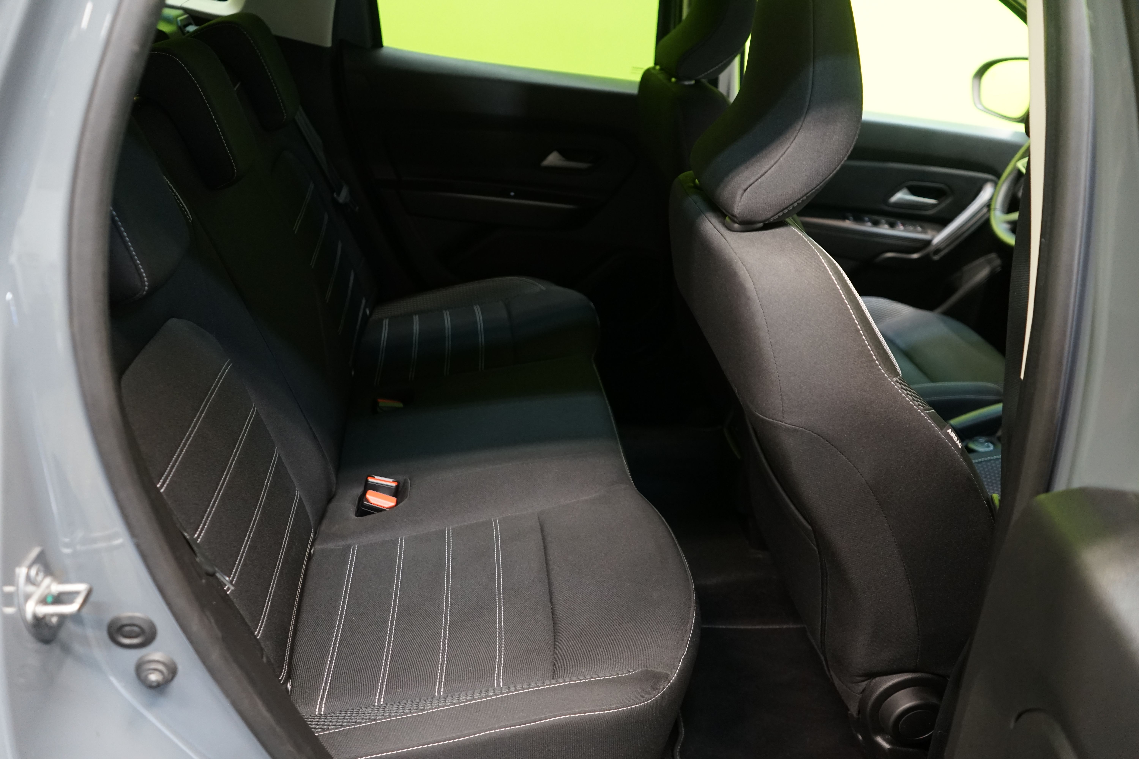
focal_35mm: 28
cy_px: 380
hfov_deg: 65.5
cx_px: 570
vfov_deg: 46.4
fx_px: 886
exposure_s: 1/30
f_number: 3.5
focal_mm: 28
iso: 1600
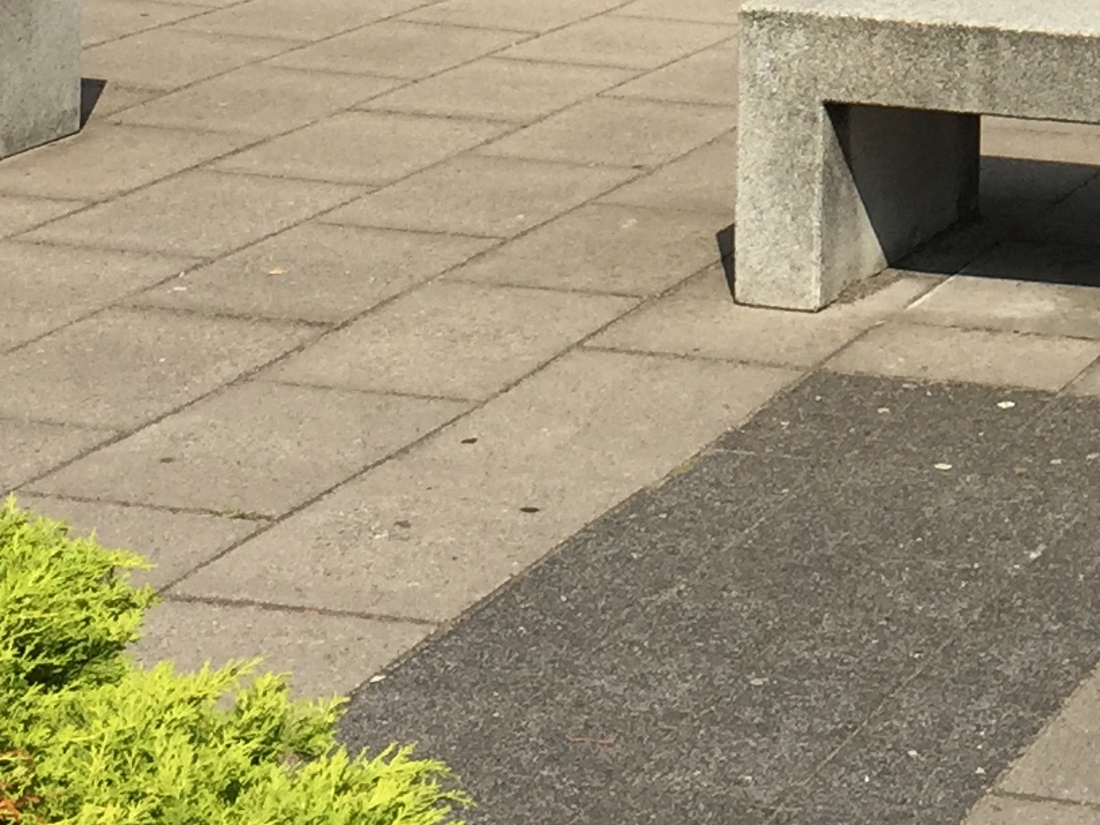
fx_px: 3686
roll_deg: -1.6
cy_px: -367
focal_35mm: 116
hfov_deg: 16.3
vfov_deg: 12.2
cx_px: 1286
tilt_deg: -3.6
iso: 32
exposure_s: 1/2198
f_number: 2.2
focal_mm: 4.15
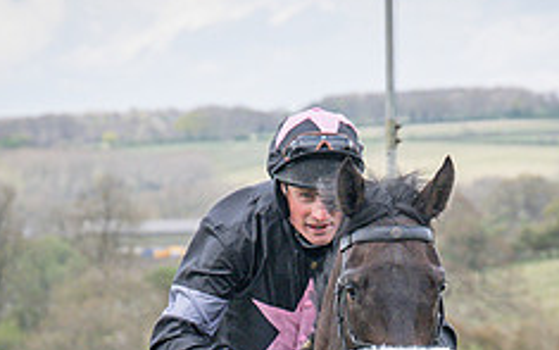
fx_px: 8000
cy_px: 402
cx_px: 353
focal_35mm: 525
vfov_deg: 2.5
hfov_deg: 4.0
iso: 400
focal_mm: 98
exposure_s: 1/1000
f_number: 5
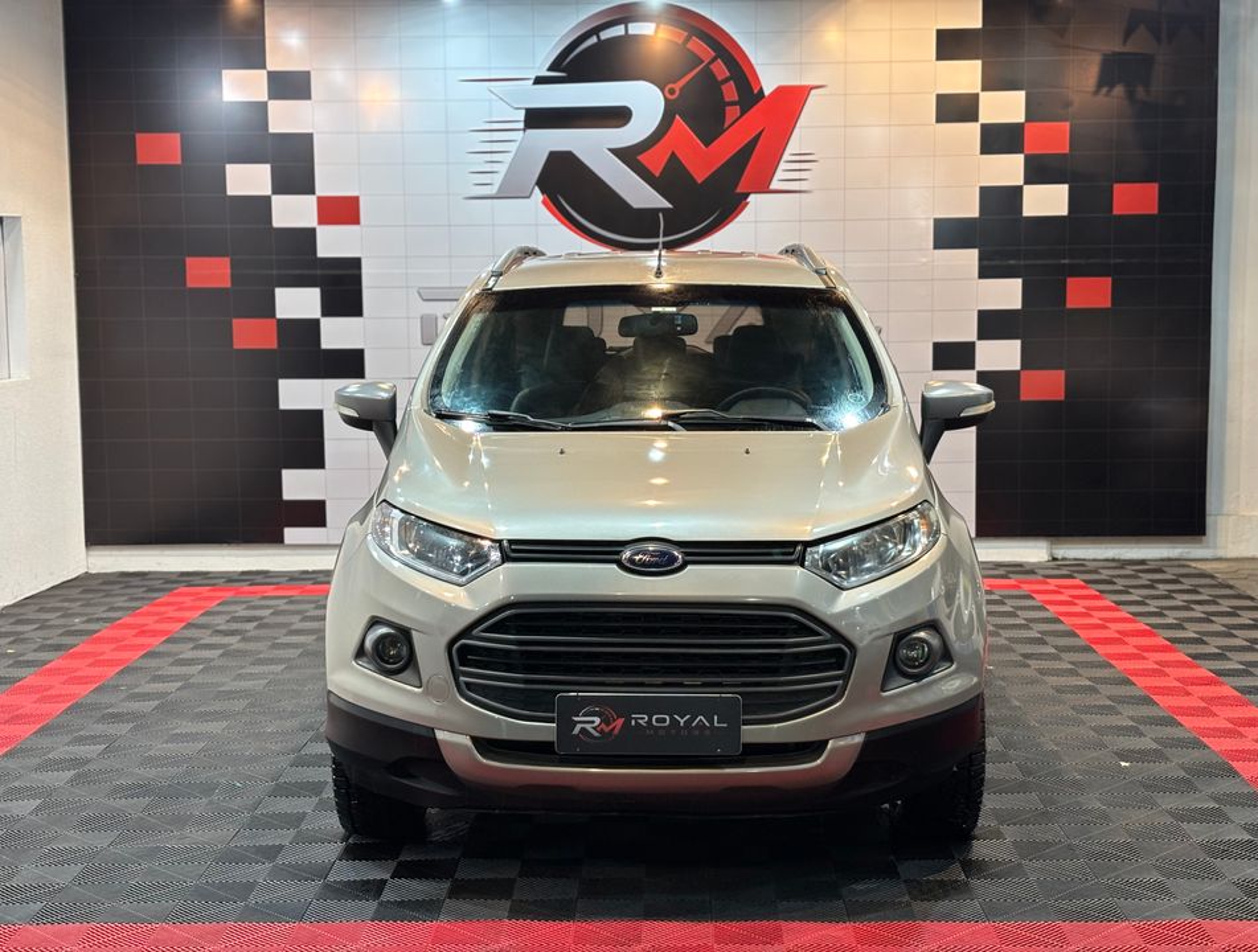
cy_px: 476
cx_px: 629
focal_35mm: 52
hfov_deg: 36.7
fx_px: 1896
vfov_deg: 28.2
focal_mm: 5.96
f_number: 1.6
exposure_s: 1/60
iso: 80
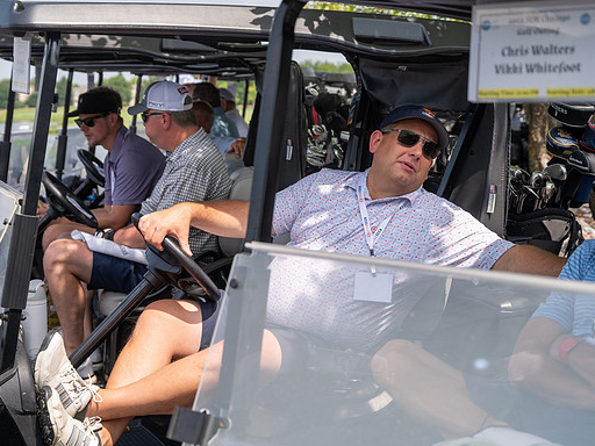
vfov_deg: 24.0
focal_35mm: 61
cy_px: 223
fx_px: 1049
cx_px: 286
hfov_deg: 31.7
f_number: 5
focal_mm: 56
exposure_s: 1/1250
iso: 250
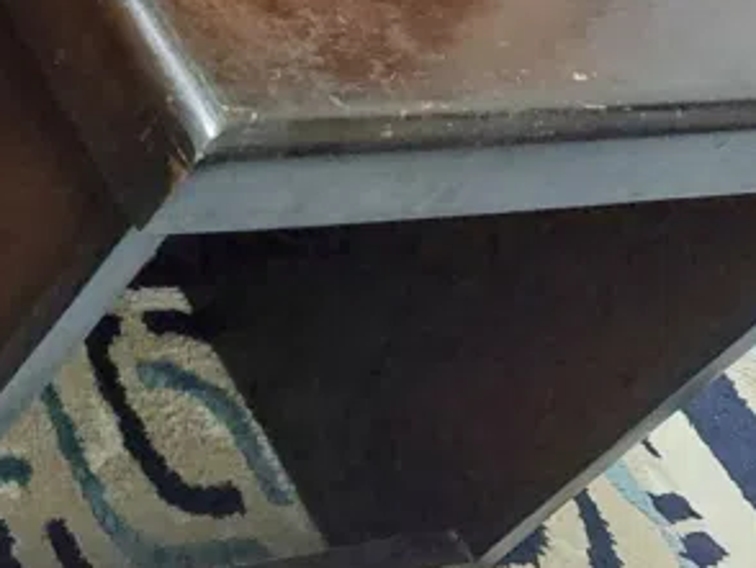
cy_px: -105
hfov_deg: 19.3
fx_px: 1902
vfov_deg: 16.3
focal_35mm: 87
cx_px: -422
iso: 640
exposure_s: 1/25
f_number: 1.8
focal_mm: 5.23
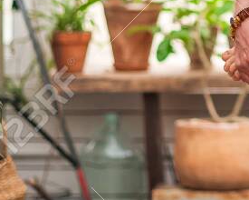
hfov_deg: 8.6
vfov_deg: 6.9
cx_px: 326
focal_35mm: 222
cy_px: -48
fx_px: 1636
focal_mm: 50
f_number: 1.8
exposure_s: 1/400
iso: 800
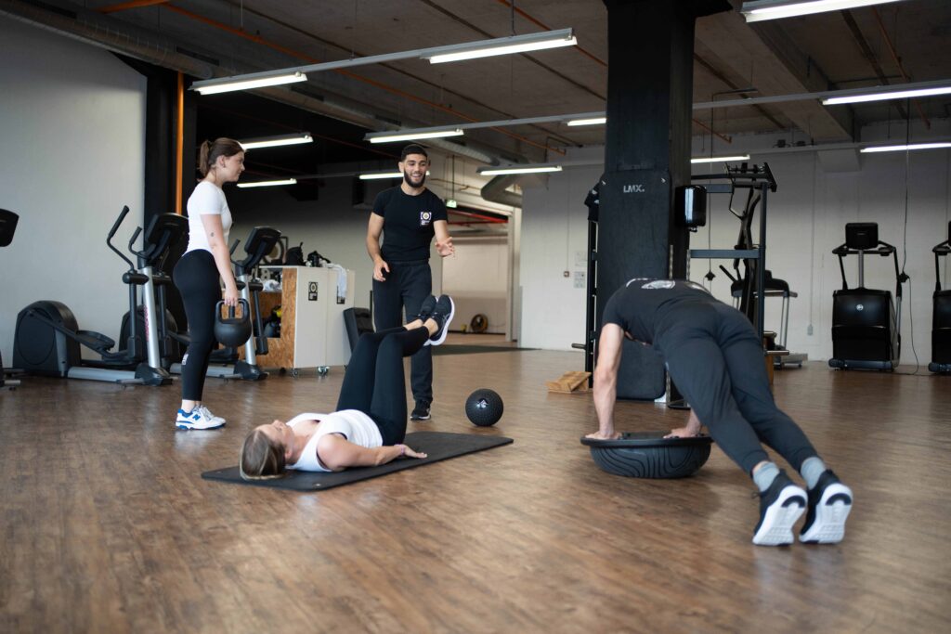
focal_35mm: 35
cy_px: 317
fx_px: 925
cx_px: 476
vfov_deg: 37.9
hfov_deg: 54.4
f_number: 1.8
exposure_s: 1/320
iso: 640
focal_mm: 35
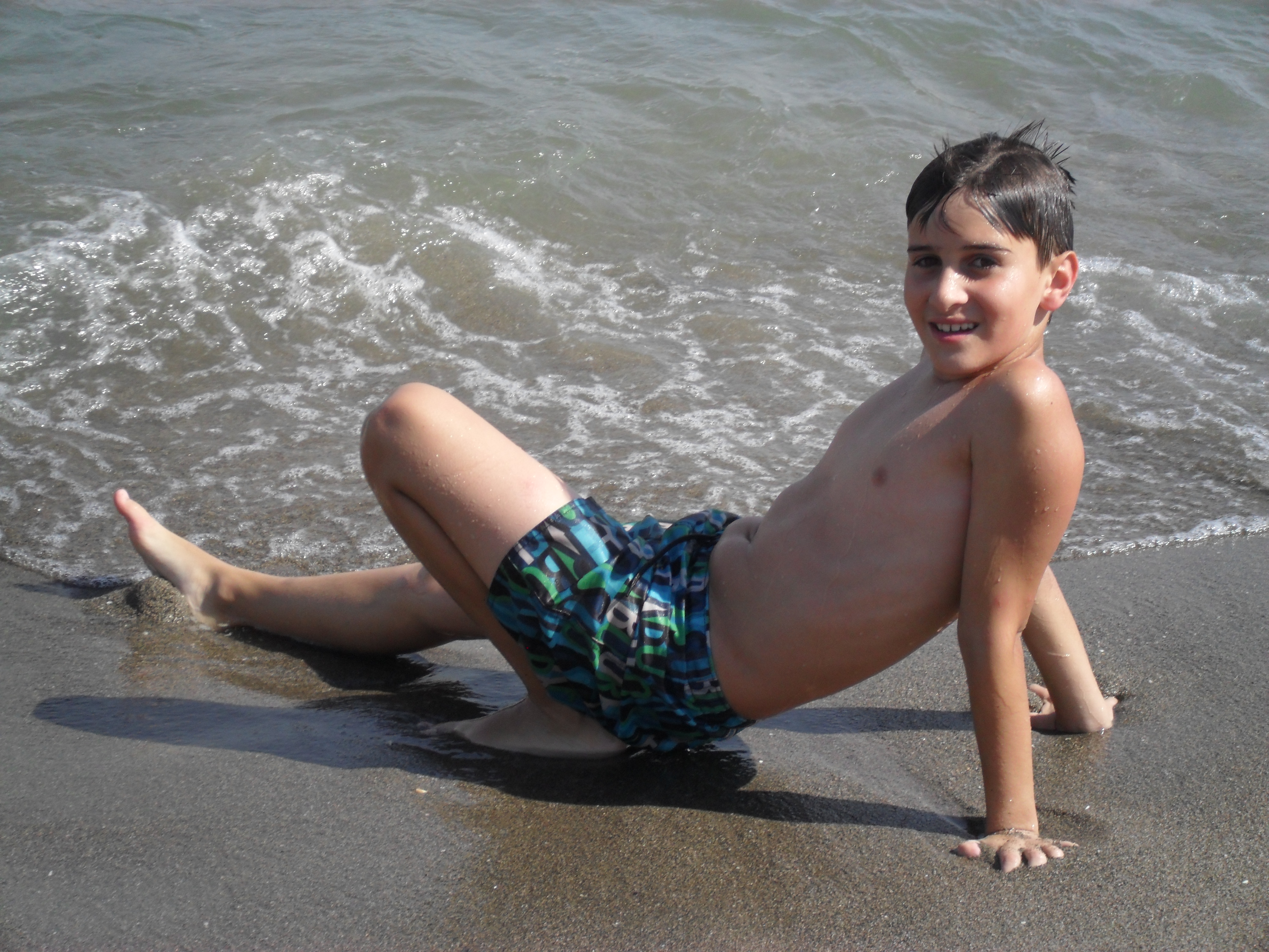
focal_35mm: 105
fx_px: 3849
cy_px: 476
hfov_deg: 18.7
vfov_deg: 14.1
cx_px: 634
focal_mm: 18.9
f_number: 5.8
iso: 100
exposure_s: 1/350
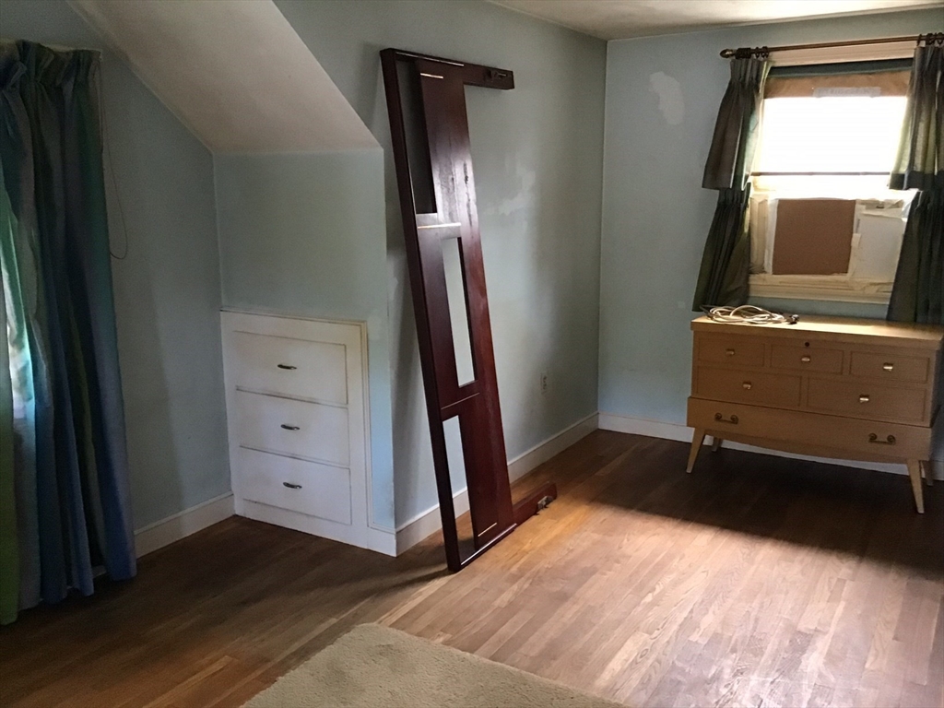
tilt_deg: -12.2
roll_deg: +1.9
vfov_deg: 45.4
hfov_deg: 58.4
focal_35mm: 31
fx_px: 845
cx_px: 472
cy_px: 354
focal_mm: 3.3
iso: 200
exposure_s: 1/15
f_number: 2.4
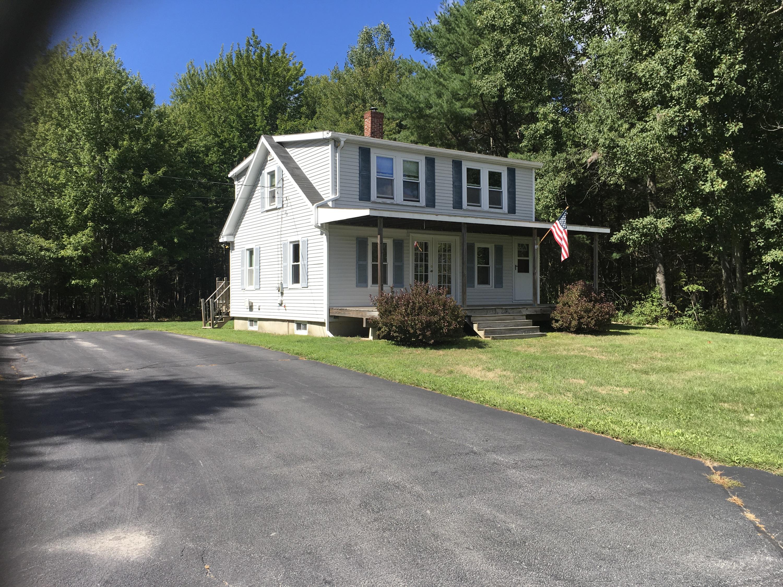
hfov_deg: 61.7
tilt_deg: +0.9
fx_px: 656
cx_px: 392
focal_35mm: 29
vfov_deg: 48.2
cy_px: 294
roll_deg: +1.2
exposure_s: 1/986
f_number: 2.2
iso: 25
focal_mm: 4.15
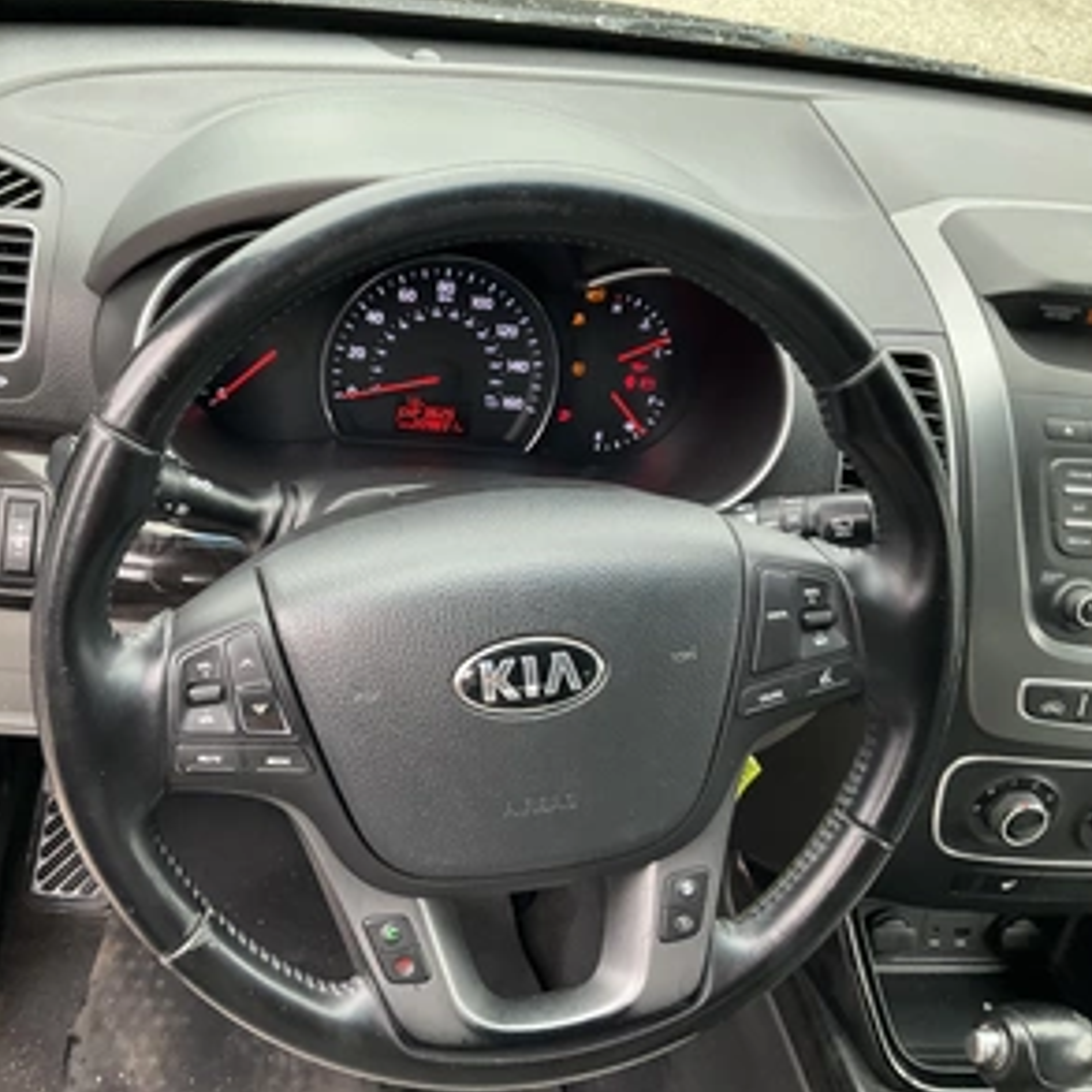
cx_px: 432
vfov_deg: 47.2
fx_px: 1249
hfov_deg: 46.9
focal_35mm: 35
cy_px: 555
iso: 64
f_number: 1.8
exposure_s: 1/68
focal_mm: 3
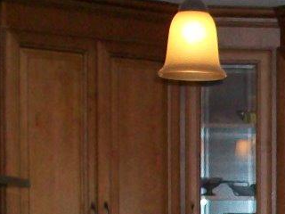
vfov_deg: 9.4
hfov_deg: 12.4
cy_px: 324
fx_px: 1260
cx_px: 405
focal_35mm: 153
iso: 160
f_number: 2.8
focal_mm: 5.7
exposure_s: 1/60
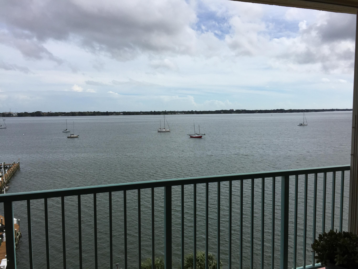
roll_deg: +0.1
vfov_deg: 48.2
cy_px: 134
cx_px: 179
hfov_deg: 61.7
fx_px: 300
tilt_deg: -4.5
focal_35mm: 29
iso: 32
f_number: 2.2
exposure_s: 1/3049
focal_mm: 4.15
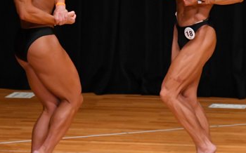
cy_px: 41
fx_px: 3858
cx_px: 23
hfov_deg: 3.6
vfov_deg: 2.3
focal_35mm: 576
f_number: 5.6
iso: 4000
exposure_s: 1/400
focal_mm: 170
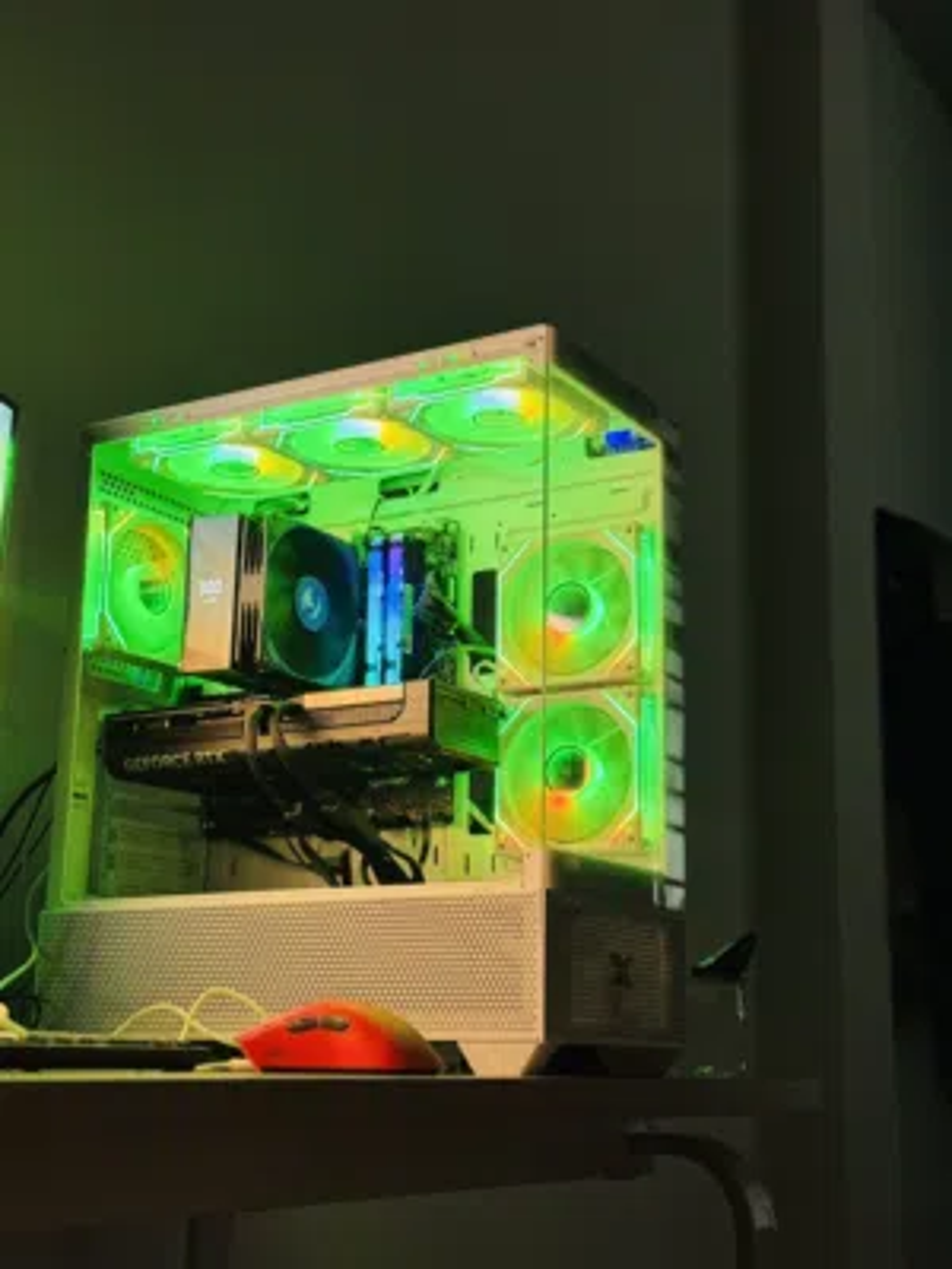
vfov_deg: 39.7
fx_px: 1760
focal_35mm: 48
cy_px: 634
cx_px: 476
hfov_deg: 30.3
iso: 400
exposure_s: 1/33
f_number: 1.78
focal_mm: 6.76
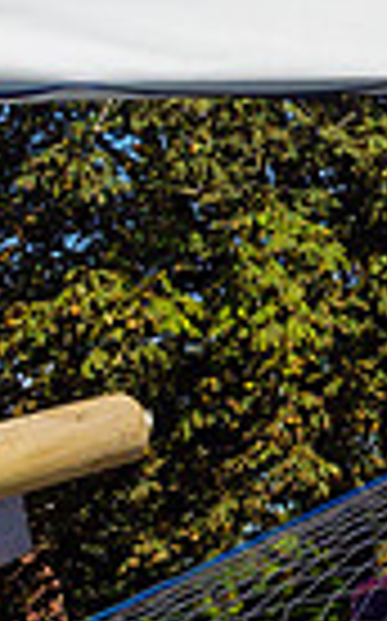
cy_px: 173
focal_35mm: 107
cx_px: 1238
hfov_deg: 9.2
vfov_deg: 19.4
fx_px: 1809
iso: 200
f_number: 5
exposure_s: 1/3200
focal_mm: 12
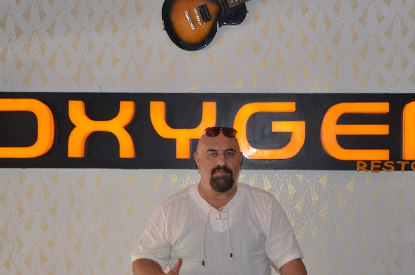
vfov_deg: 21.2
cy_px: 149
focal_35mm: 64
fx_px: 736
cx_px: 237
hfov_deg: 31.4
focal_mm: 32
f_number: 4.2
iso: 800
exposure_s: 1/60
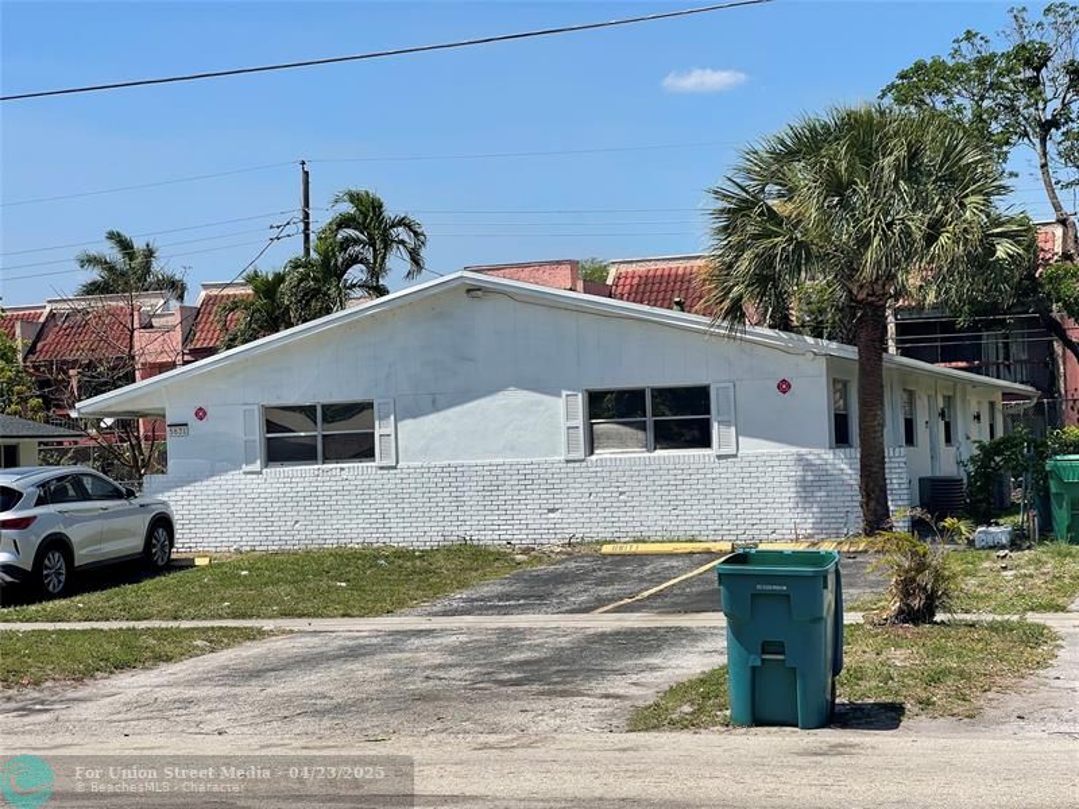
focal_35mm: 64
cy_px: 404
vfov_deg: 22.9
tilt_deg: +2.0
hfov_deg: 30.3
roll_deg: +2.2
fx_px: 1995
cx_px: 540
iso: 20
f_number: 2.2
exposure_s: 1/1488
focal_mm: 7.5
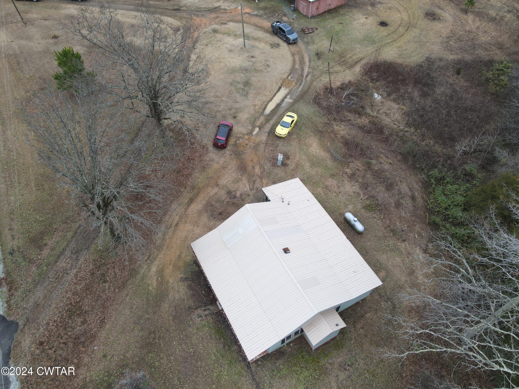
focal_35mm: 24
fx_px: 360
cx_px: 260
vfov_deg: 56.8
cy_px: 194
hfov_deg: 71.6
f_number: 2.8
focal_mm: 4.5
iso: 180
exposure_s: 1/15
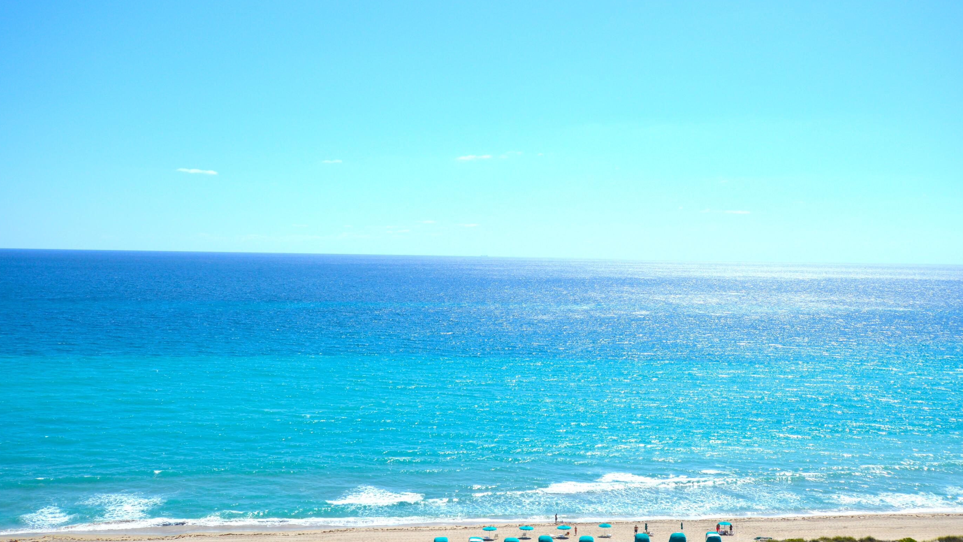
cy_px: 300
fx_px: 1047
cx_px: 519
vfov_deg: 29.0
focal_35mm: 41
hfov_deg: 49.3
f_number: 9
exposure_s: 1/400
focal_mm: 24
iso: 100
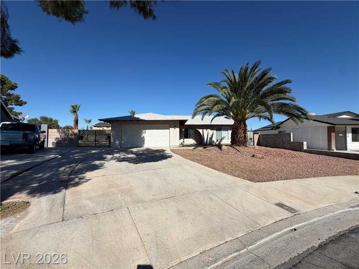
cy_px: 134
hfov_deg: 102.1
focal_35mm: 14
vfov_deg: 85.7
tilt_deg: +2.2
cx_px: 180
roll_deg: -0.1
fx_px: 145
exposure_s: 1/1211
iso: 20
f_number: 2.2
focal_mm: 2.22
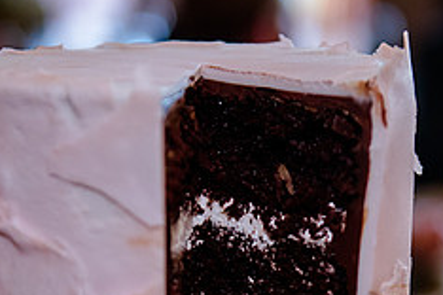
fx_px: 1575
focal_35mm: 128
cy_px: 321
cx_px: 289
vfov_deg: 10.6
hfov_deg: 16.0
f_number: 2.8
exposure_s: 1/400
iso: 3200
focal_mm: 50
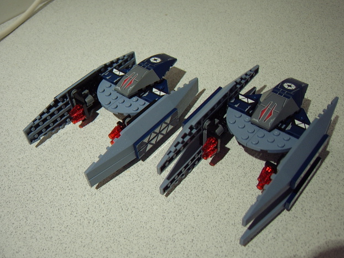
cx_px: 177
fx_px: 318
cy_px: 127
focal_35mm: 32
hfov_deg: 56.8
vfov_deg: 44.2
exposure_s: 1/15
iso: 100
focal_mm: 8.13
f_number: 2.7
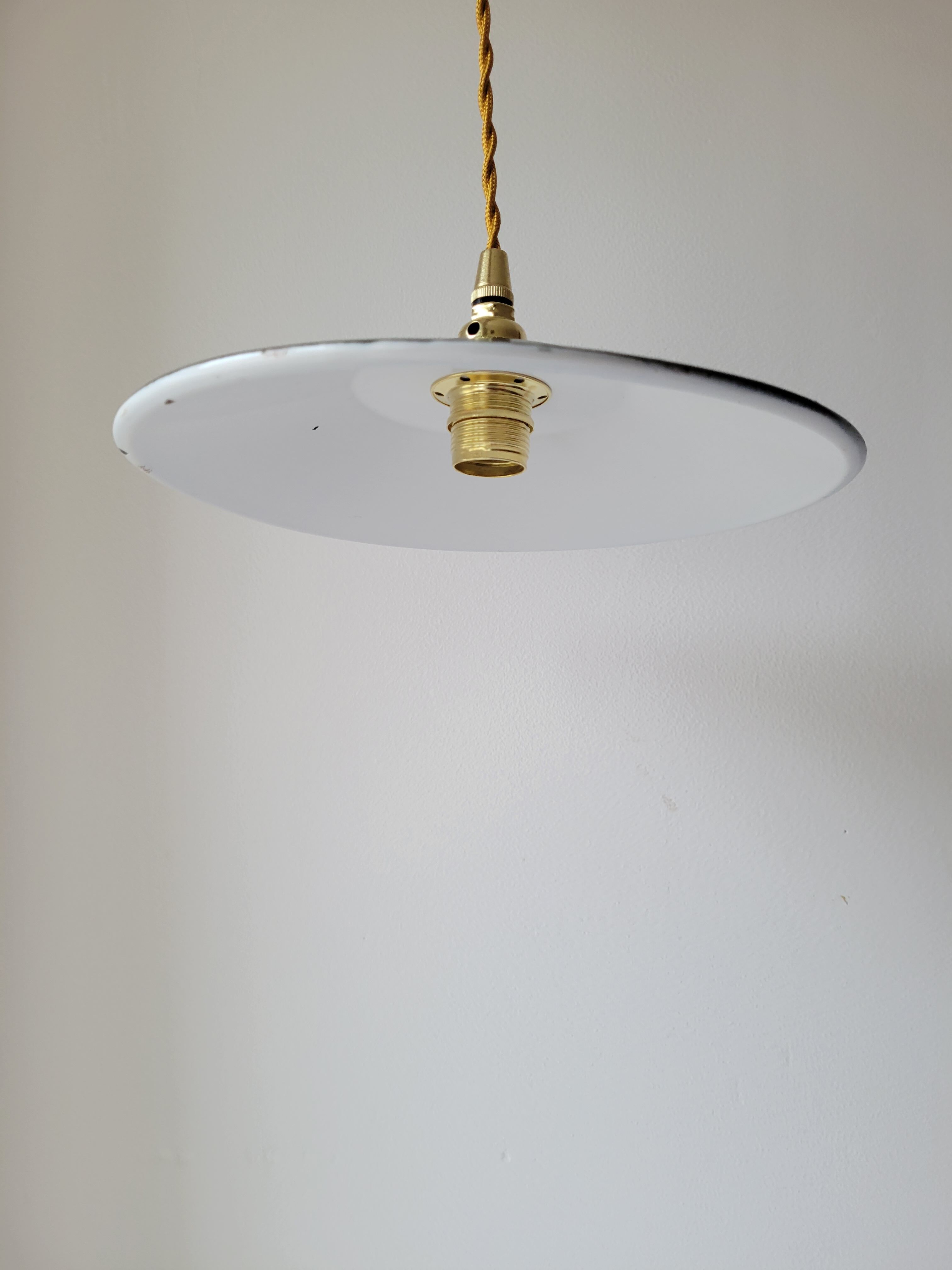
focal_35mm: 26
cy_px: 635
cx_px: 476
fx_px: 953
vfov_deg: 67.3
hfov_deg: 53.1
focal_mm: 5.4
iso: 100
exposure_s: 1/100
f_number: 1.8
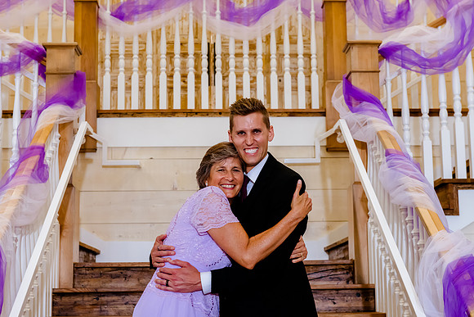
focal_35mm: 68
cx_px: 243
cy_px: 161
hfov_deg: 29.7
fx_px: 895
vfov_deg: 20.0
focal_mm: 66
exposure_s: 1/200
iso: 2500
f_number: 6.3
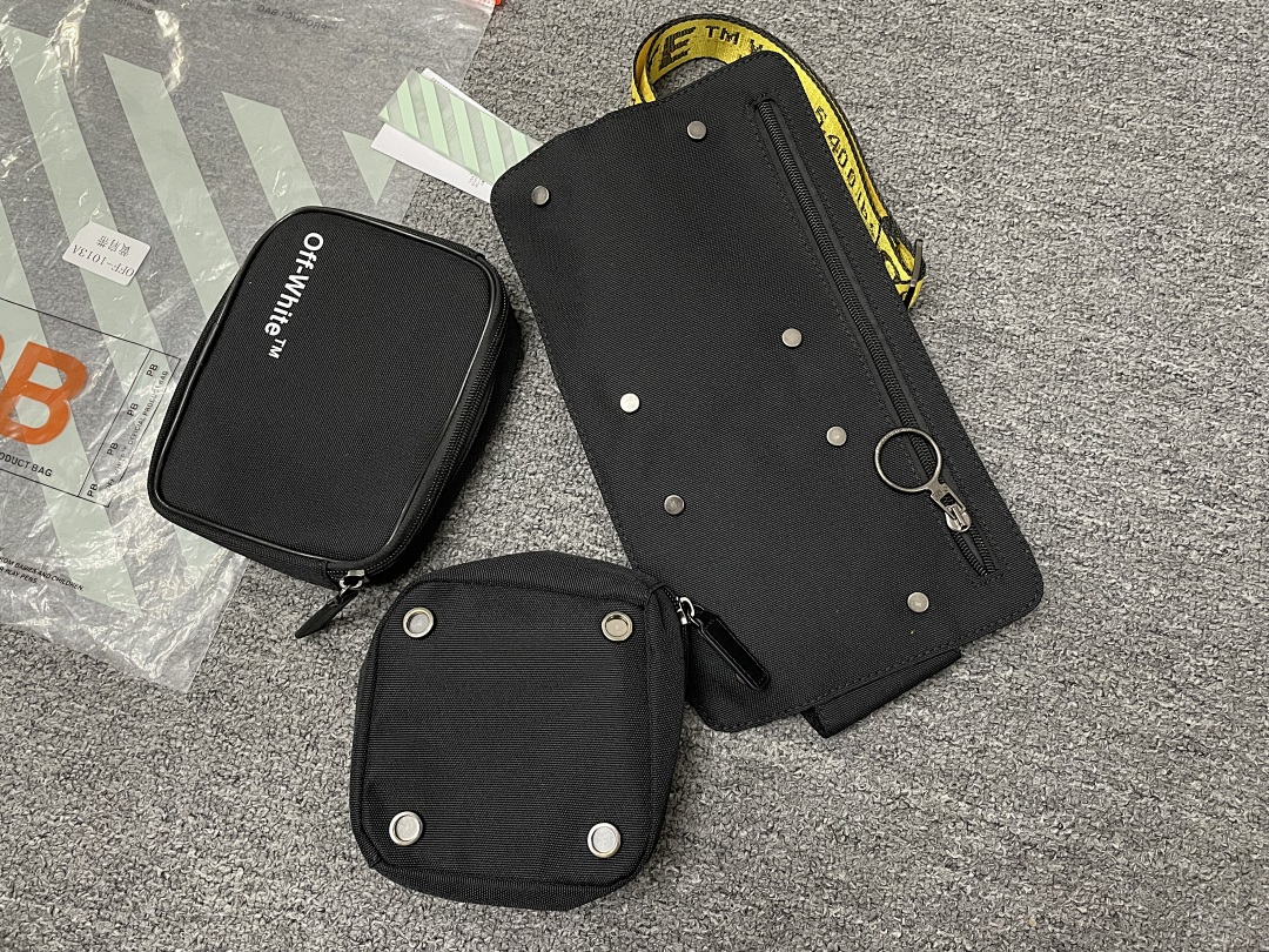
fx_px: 953
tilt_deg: -75.7
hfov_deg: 67.3
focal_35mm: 26
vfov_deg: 53.1
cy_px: 476
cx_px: 634
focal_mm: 4.2
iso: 500
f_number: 1.6
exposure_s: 1/29
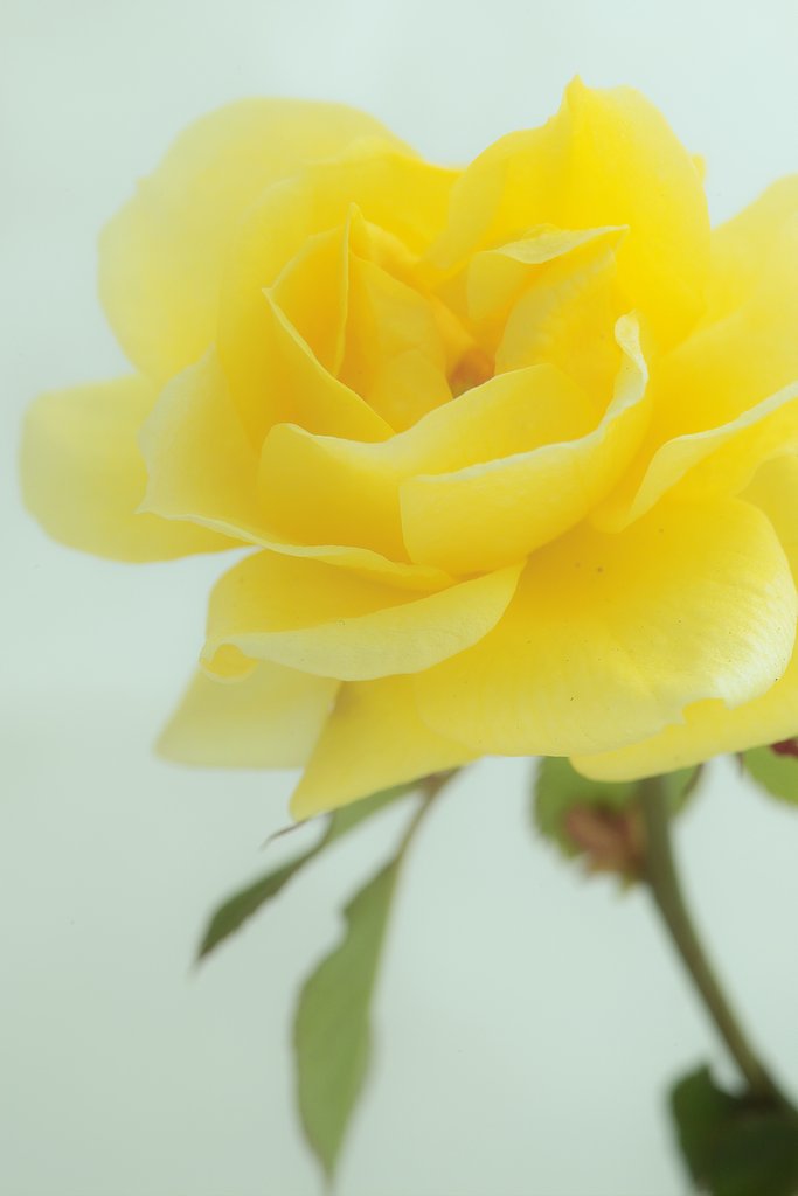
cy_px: 598
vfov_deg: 11.5
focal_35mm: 179
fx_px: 5949
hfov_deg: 7.7
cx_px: 399
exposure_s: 1/125
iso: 100
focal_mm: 105
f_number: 8
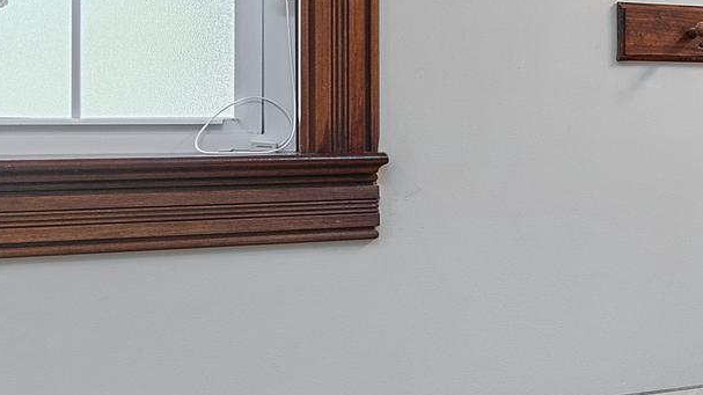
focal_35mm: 53
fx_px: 988
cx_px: 989
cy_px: 100
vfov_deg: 22.4
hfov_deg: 28.9
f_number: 6.3
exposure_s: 1/2.5
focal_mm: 10
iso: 320
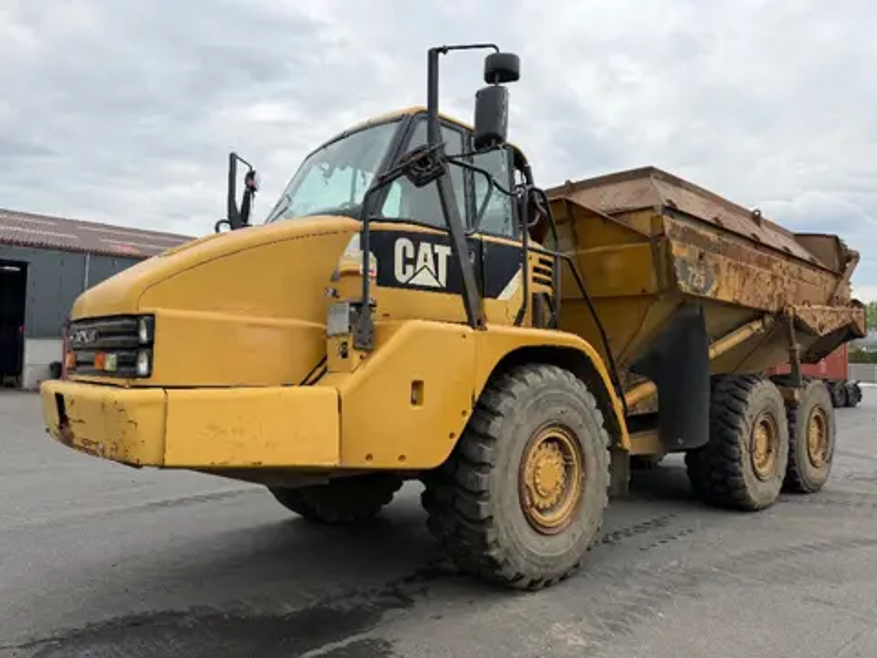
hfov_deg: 71.6
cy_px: 329
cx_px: 438
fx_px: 608
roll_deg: -0.9
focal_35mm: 24
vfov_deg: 56.8
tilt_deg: +3.7
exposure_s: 1/1949
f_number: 1.78
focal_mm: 6.76
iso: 80
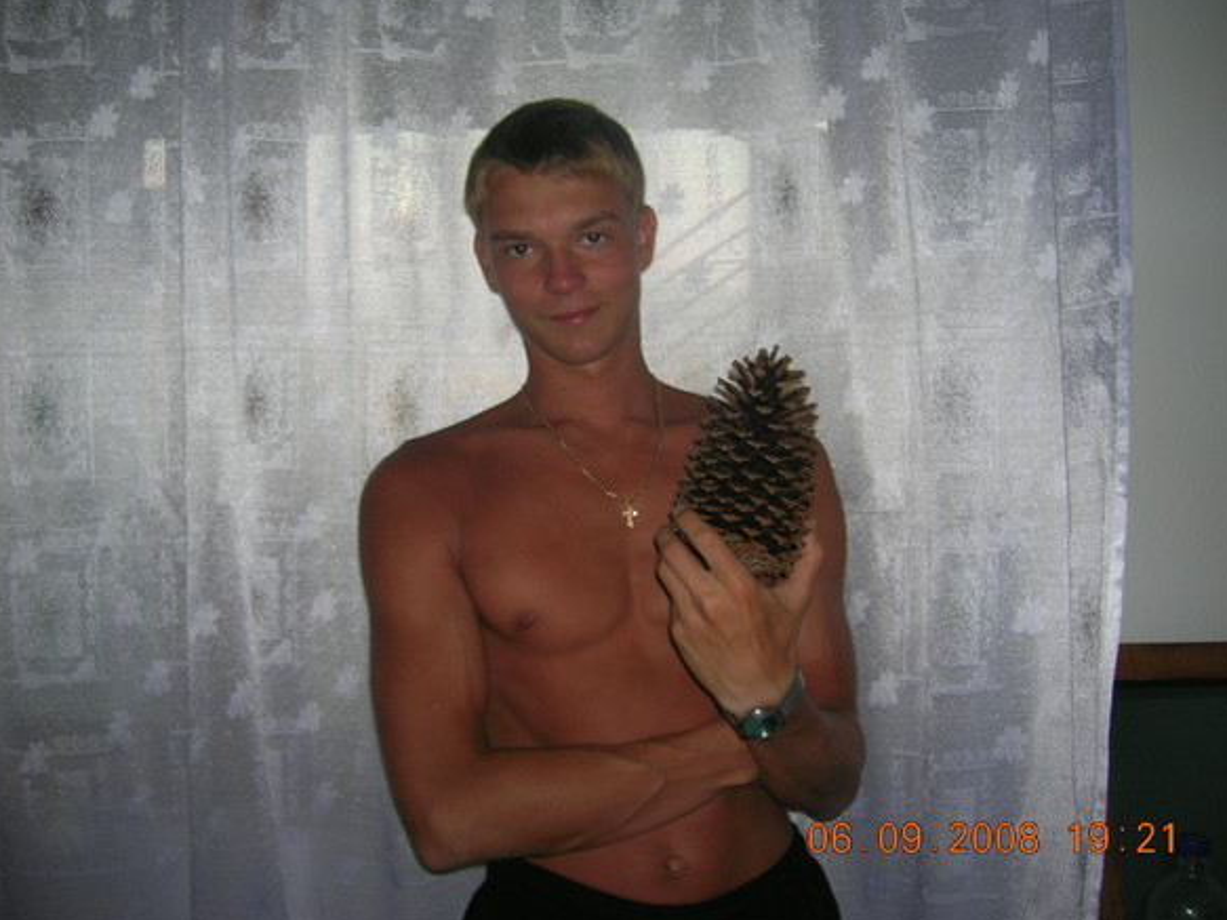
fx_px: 1240
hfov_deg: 52.6
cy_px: 463
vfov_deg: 40.7
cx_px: 625
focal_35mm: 35
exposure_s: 1/60.1
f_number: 2.9
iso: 50
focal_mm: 5.7
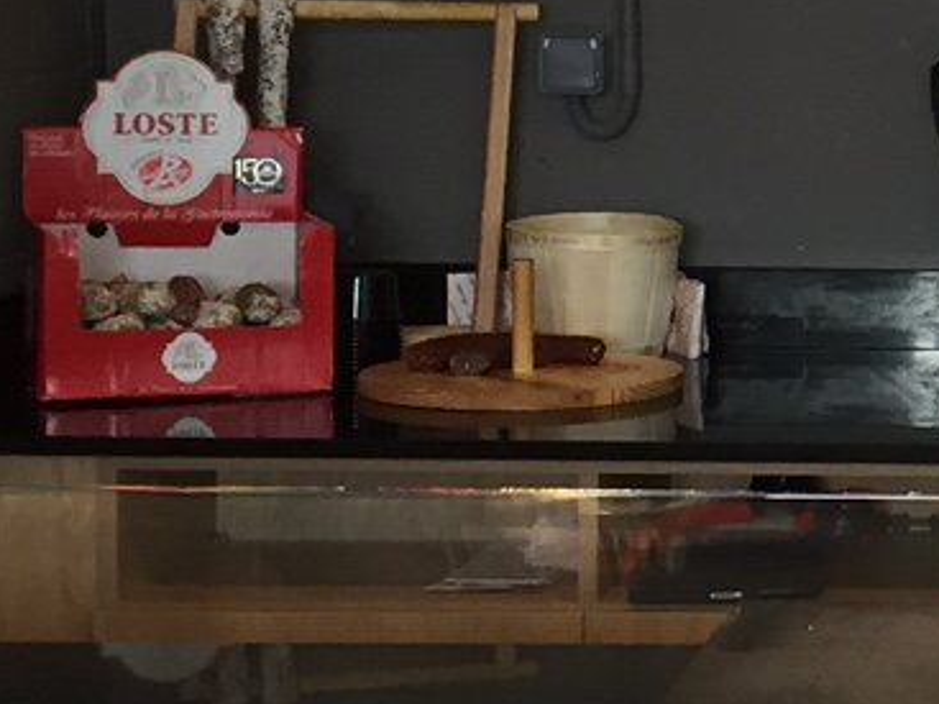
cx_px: 1627
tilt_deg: -4.3
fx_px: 3498
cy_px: 184
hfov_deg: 13.8
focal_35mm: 129
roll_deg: -2.6
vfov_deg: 11.5
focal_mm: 4.15
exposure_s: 1/33
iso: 40
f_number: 2.2
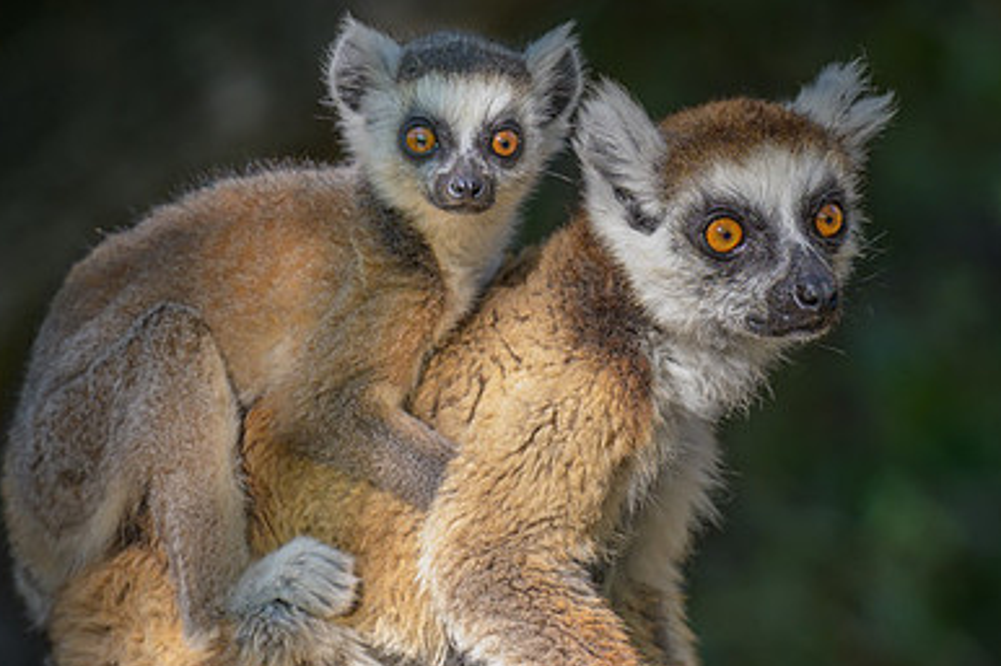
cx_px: 726
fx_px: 12368
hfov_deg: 4.6
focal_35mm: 445
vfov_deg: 3.1
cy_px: 325
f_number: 4
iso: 500
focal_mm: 200
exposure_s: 1/250
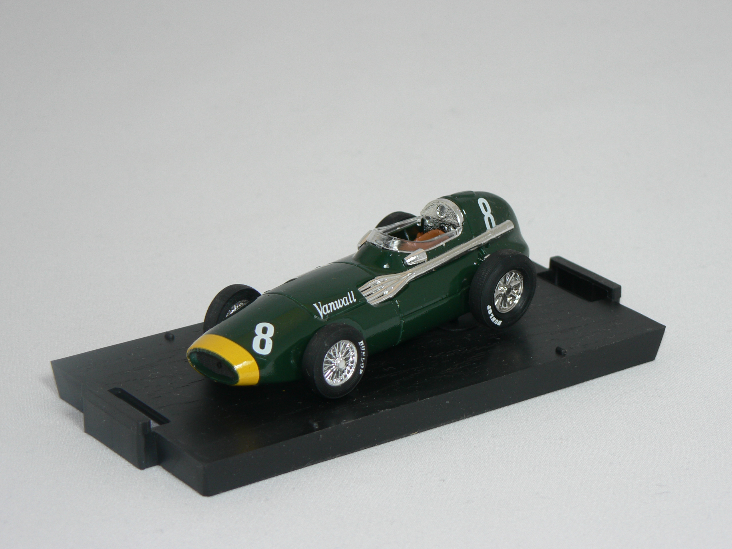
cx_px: 366
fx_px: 2749
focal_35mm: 130
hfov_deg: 15.2
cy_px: 274
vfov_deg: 11.4
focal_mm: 21.6
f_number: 3.2
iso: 80
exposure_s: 1/60
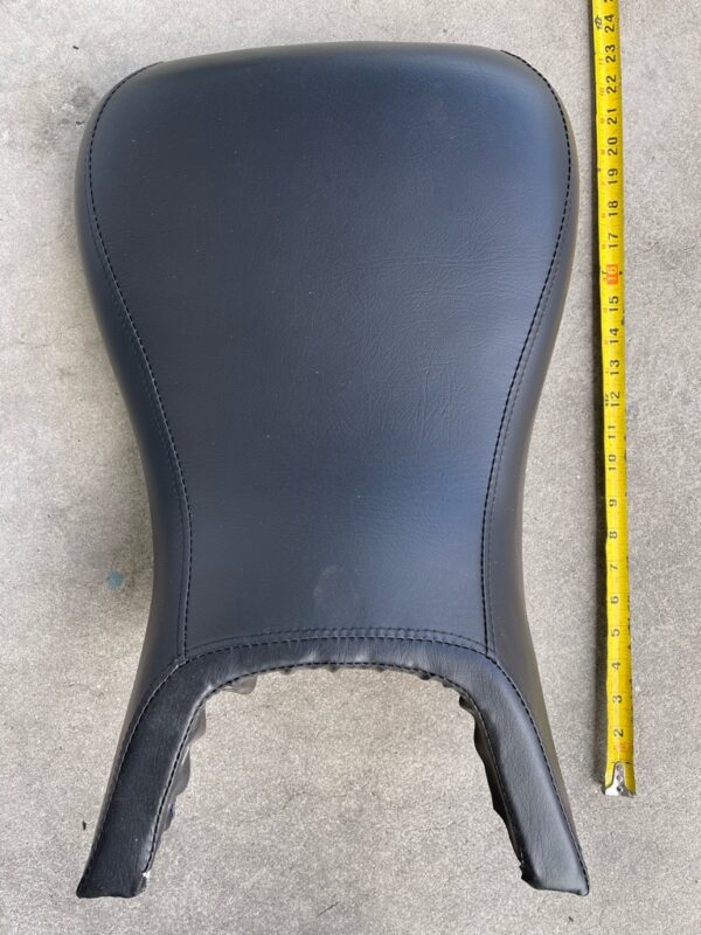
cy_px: 468
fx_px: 702
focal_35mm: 26
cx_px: 350
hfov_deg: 53.1
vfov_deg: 67.3
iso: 32
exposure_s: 1/222
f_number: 1.6
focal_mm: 5.1
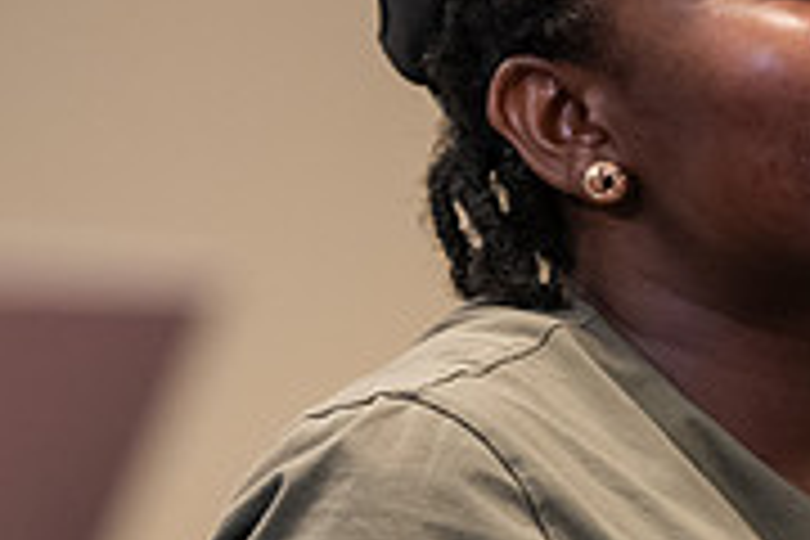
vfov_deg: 3.3
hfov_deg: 4.9
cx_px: 1048
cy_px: 277
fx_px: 9427
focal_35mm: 419
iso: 2500
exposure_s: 1/200
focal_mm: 130
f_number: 2.8
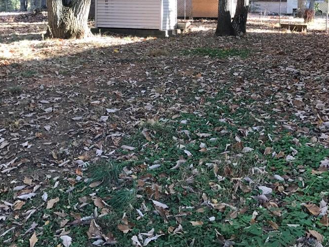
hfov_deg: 43.7
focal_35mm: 43
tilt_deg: -6.5
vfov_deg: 32.9
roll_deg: -1.1
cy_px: 61
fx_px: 409
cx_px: 193
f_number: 1.8
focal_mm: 3.99
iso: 40
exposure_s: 1/120
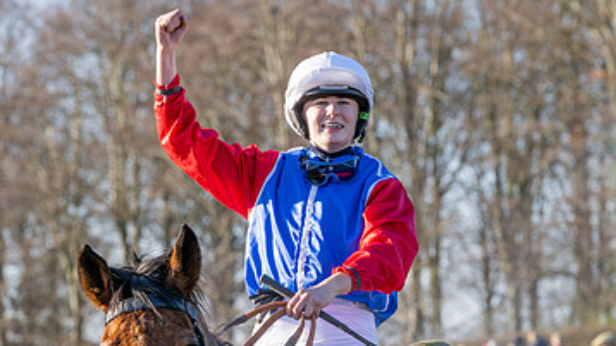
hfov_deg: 8.5
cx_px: 190
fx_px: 4147
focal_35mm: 254
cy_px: 343
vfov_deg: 4.8
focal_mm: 110
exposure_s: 1/1250
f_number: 5
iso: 400
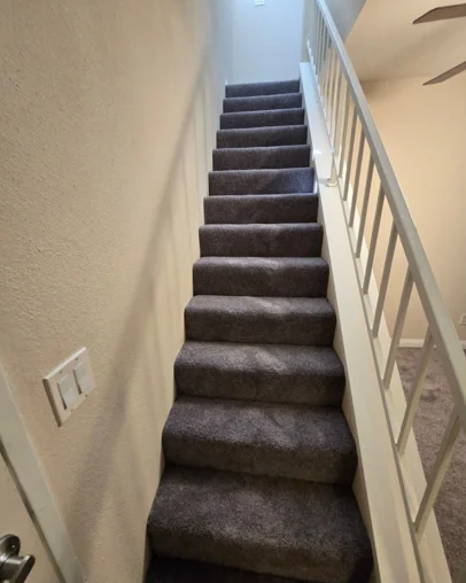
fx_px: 242
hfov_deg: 87.9
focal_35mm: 14
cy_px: 308
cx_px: 227
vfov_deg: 100.6
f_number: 2.2
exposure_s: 1/60
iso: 400
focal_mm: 1.7
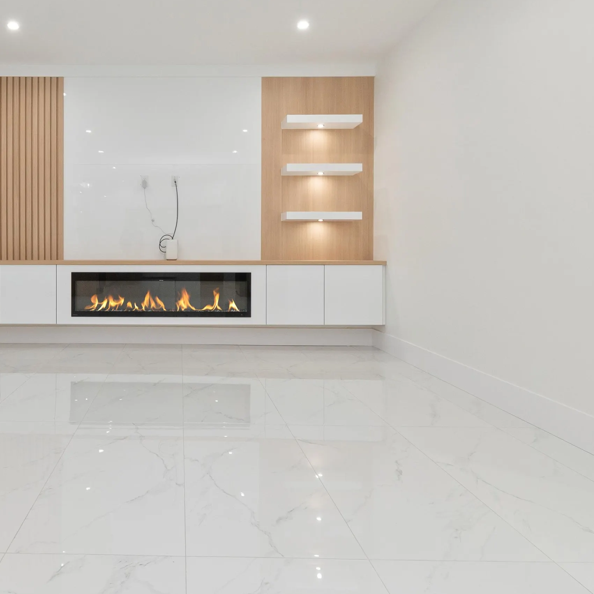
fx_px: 447
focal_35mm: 23
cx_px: 168
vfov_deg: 67.0
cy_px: 258
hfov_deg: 64.3
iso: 320
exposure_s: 1/50
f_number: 6.3
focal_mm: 10
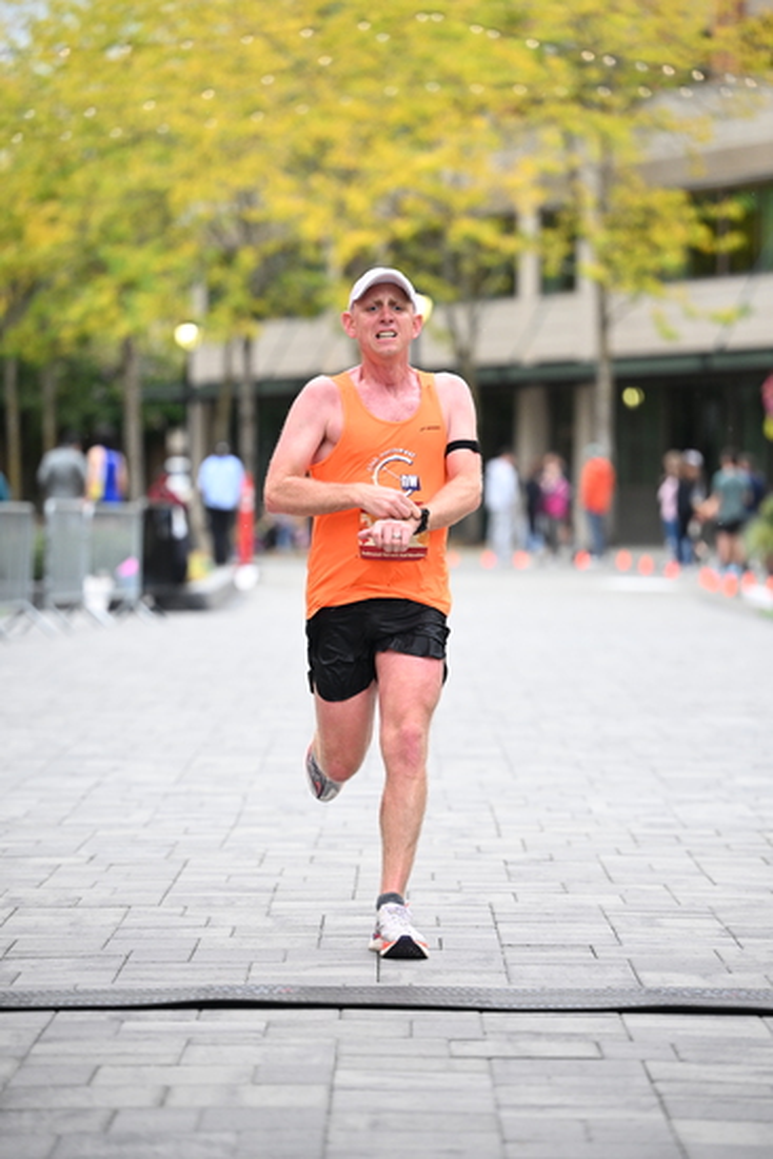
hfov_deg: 9.2
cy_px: 580
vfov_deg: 13.7
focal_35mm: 150
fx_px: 4828
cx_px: 386
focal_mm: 150
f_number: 2.8
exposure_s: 1/1250
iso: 1600
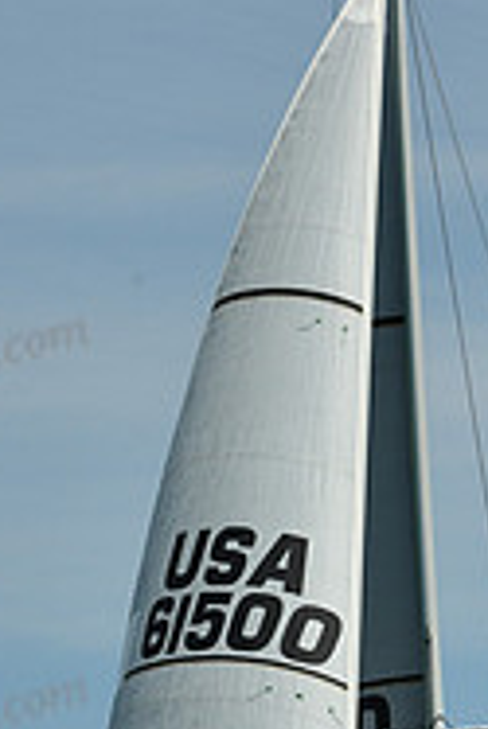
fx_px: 5337
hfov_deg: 5.2
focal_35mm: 263
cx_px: 291
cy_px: 897
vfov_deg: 7.7
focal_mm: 85
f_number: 11
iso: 320
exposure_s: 1/1000
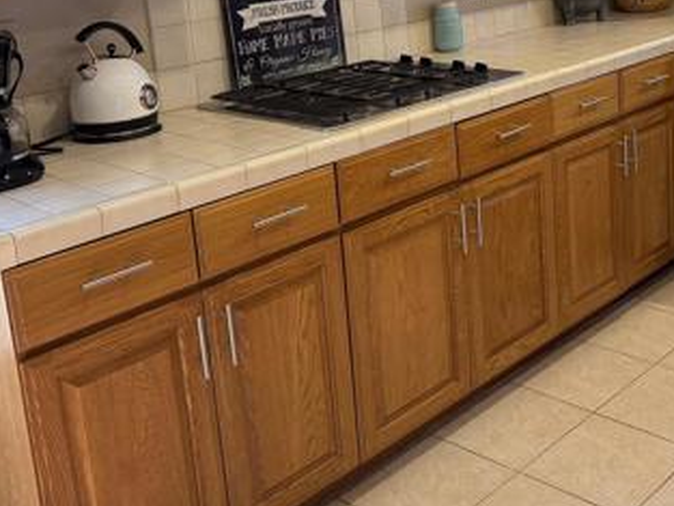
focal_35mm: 49
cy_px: 78
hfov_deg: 37.2
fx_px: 954
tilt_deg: -11.7
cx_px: 562
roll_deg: +2.1
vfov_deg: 28.8
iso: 160
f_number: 1.78
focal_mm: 6.76
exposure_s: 1/144
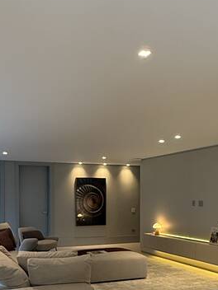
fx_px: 361
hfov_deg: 33.6
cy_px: 208
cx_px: 95
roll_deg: -0.4
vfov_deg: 42.8
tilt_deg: -0.3
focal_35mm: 43
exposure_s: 1/120
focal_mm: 2.22
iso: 320
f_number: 2.2
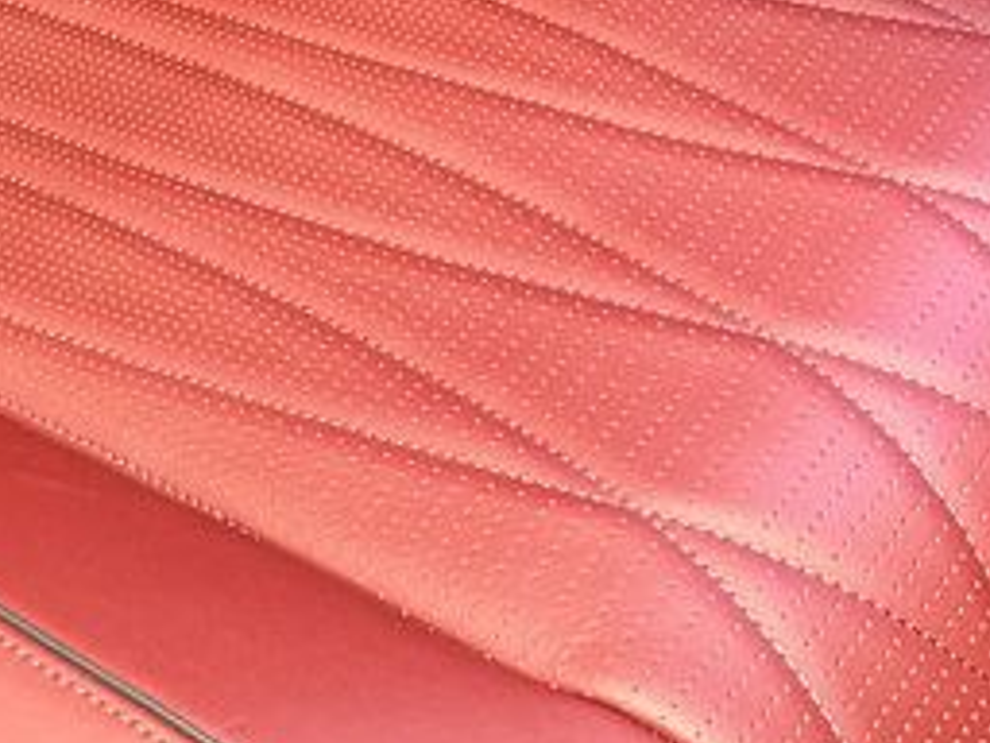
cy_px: -139
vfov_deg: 14.9
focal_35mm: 96
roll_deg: -0.1
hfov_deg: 20.4
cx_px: 472
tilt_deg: -44.7
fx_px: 2746
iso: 500
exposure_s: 1/60
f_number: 1.78
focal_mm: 6.76
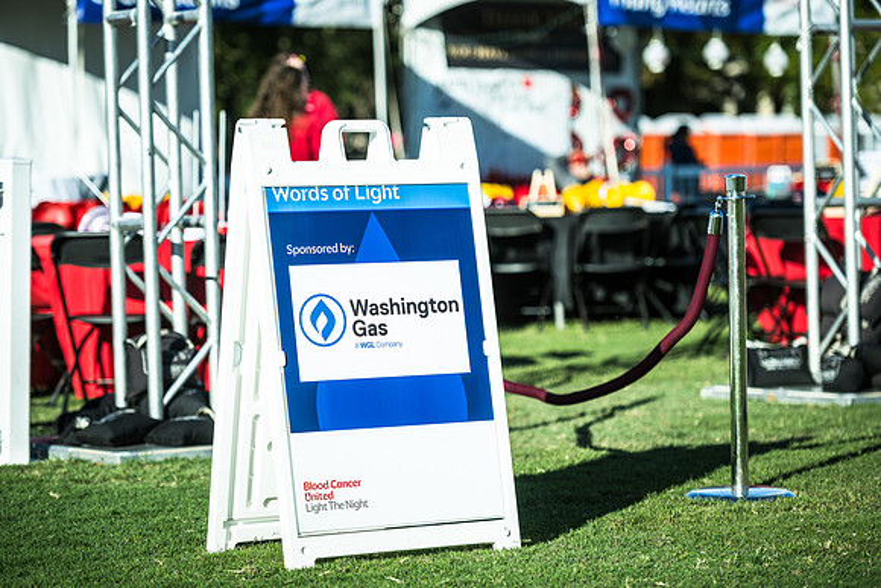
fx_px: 2986
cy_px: 294
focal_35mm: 122
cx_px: 440
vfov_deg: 11.2
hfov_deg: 16.8
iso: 64
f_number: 2.8
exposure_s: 1/1250
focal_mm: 122
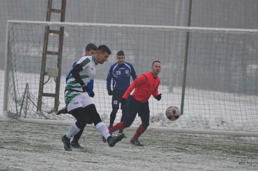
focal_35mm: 450
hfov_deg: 4.6
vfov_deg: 3.0
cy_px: 86
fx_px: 3219
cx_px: 129
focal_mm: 300
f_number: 5.6
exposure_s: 1/800
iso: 400
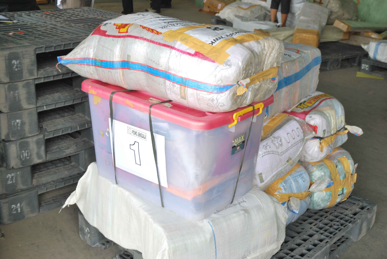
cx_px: 194
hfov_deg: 42.3
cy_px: 130
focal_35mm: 46
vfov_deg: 29.0
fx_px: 500
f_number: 7.1
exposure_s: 1/40
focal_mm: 31
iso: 200
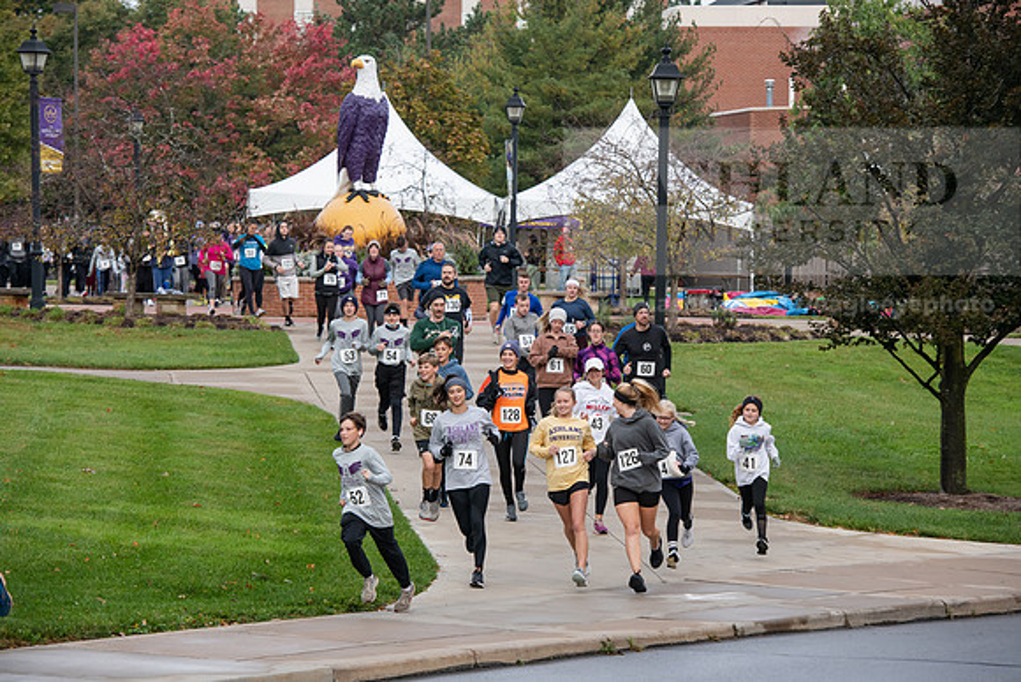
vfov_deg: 9.5
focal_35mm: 145
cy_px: 341
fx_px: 4113
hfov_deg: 14.2
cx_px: 510
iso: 500
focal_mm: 145
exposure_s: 1/400
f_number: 6.3
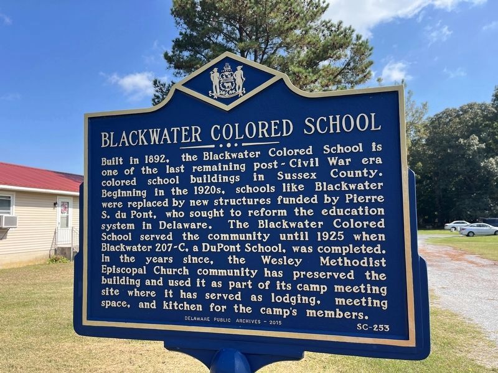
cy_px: 186
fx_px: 374
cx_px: 249
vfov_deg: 53.1
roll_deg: +0.9
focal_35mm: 26
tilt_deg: +4.8
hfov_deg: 67.3
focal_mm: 5.1
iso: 50
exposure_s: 1/1252
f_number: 1.6
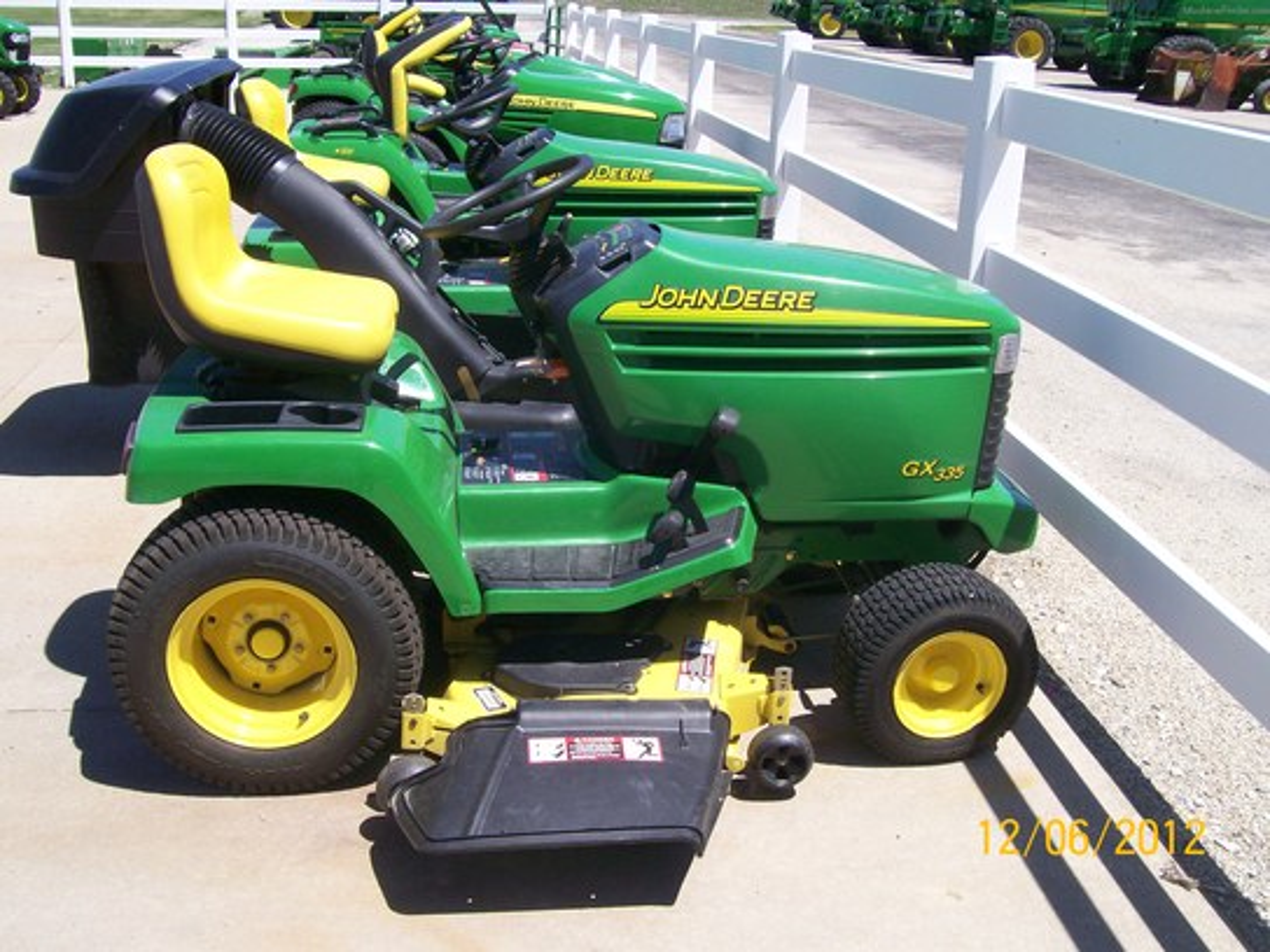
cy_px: 476
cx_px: 635
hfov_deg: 51.4
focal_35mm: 36
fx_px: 1321
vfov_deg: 39.7
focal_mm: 6
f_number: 4.8
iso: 80
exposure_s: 1/470
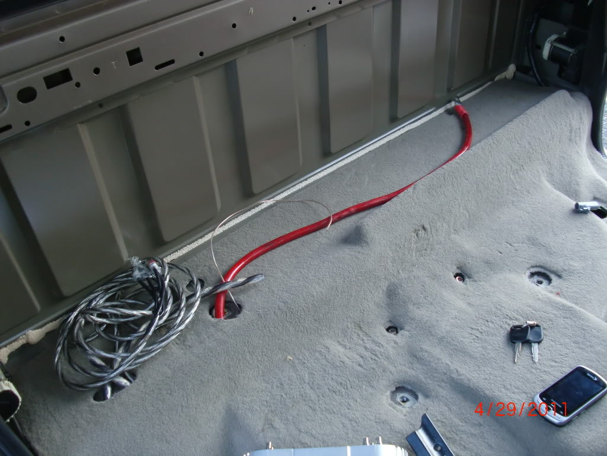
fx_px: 631
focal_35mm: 36
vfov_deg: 39.7
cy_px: 228
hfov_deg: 51.4
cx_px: 304
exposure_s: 1/60
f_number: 2.8
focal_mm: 6.3
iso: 160
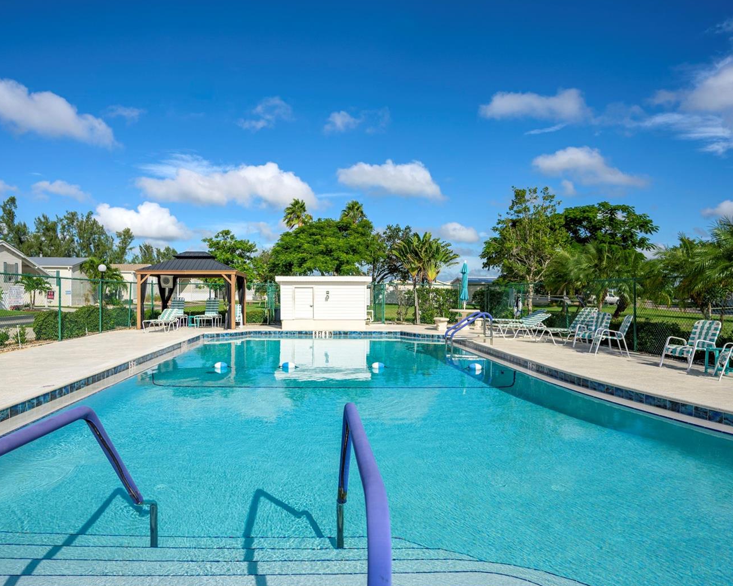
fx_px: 477
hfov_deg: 74.8
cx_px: 323
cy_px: 296
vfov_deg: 63.1
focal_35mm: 22
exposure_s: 1/3200
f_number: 4
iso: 100
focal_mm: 19
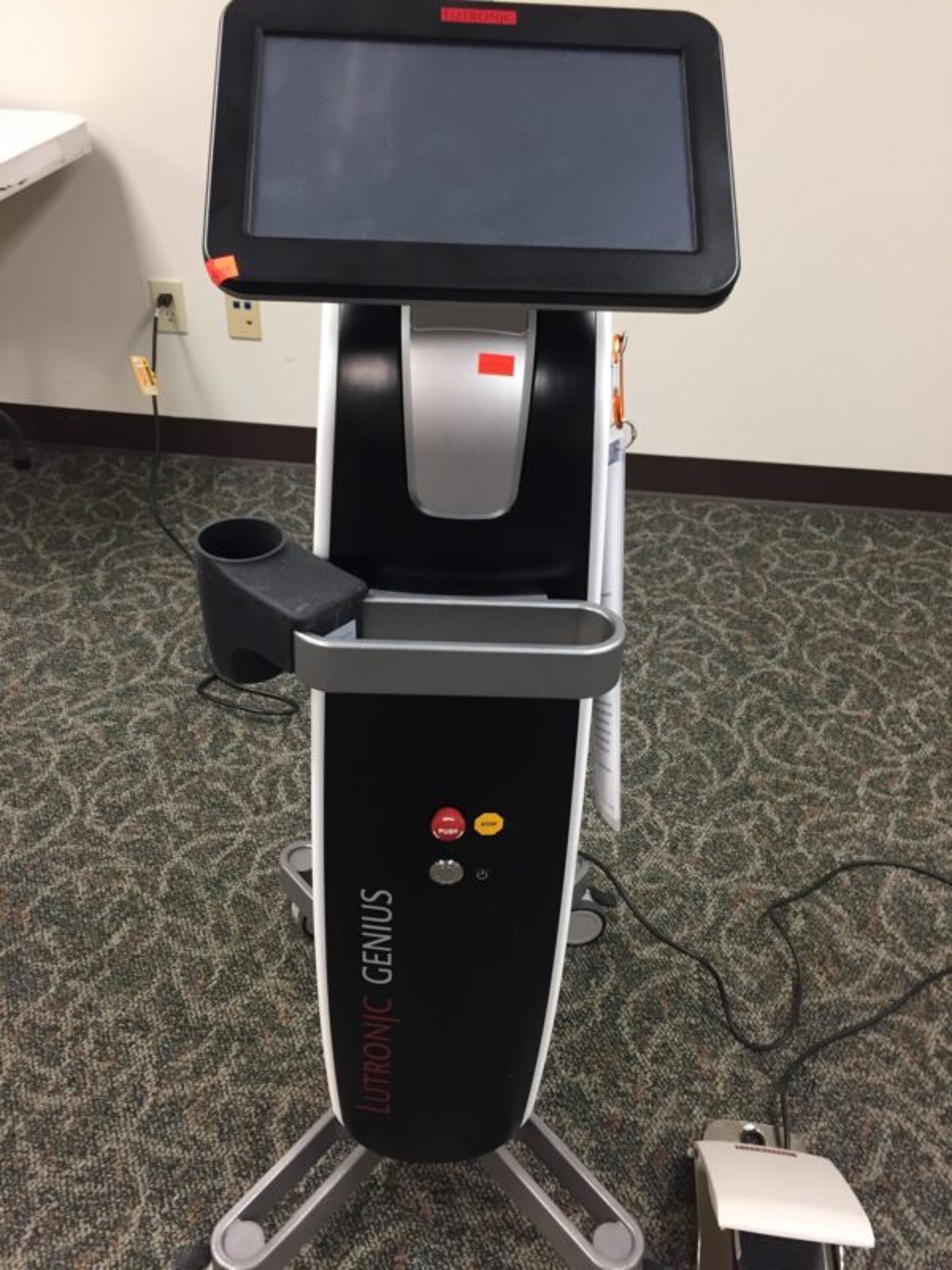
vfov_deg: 61.7
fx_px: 1063
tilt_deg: -34.7
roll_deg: -2.8
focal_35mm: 29
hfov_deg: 48.2
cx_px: 476
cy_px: 635
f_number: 2.2
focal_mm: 4.15
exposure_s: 1/30
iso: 80
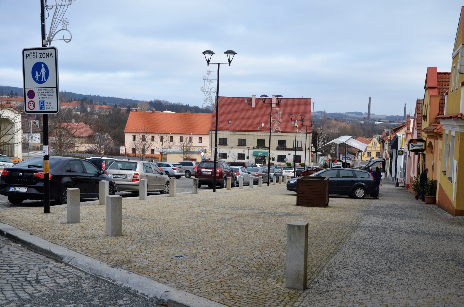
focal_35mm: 39
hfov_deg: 49.6
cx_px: 232
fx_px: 502
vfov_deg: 34.1
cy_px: 154
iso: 200
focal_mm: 26
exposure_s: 1/200
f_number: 7.1
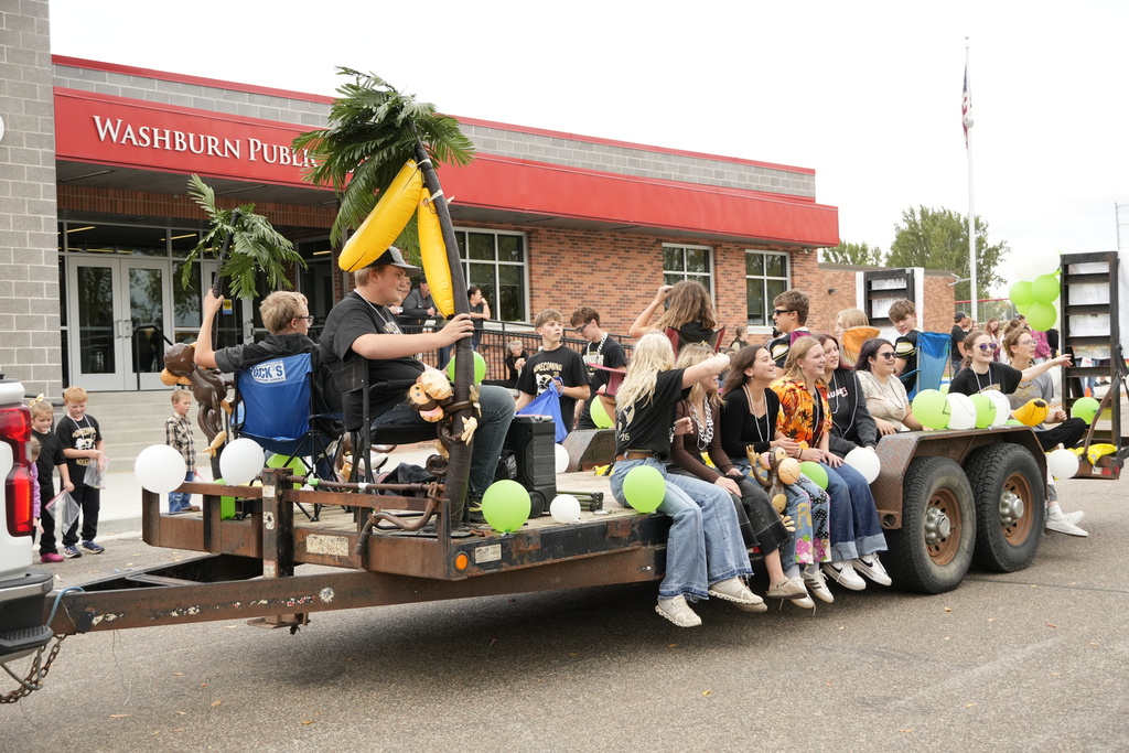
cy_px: 376
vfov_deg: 26.5
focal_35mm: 51
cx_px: 564
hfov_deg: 38.9
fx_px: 1600
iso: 1000
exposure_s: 1/1600
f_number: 4.5
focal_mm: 34
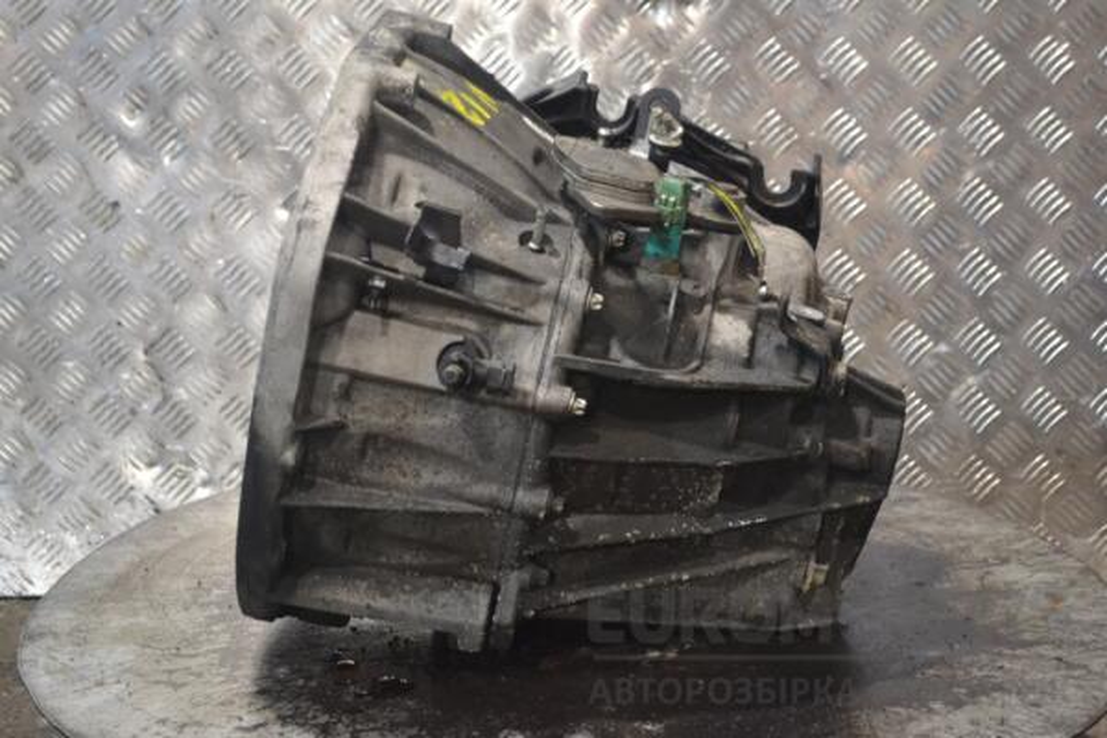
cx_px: 554
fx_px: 2214
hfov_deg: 28.1
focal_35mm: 72
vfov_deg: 18.9
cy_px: 369
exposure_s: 1/50
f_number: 5.6
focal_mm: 48
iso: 3200
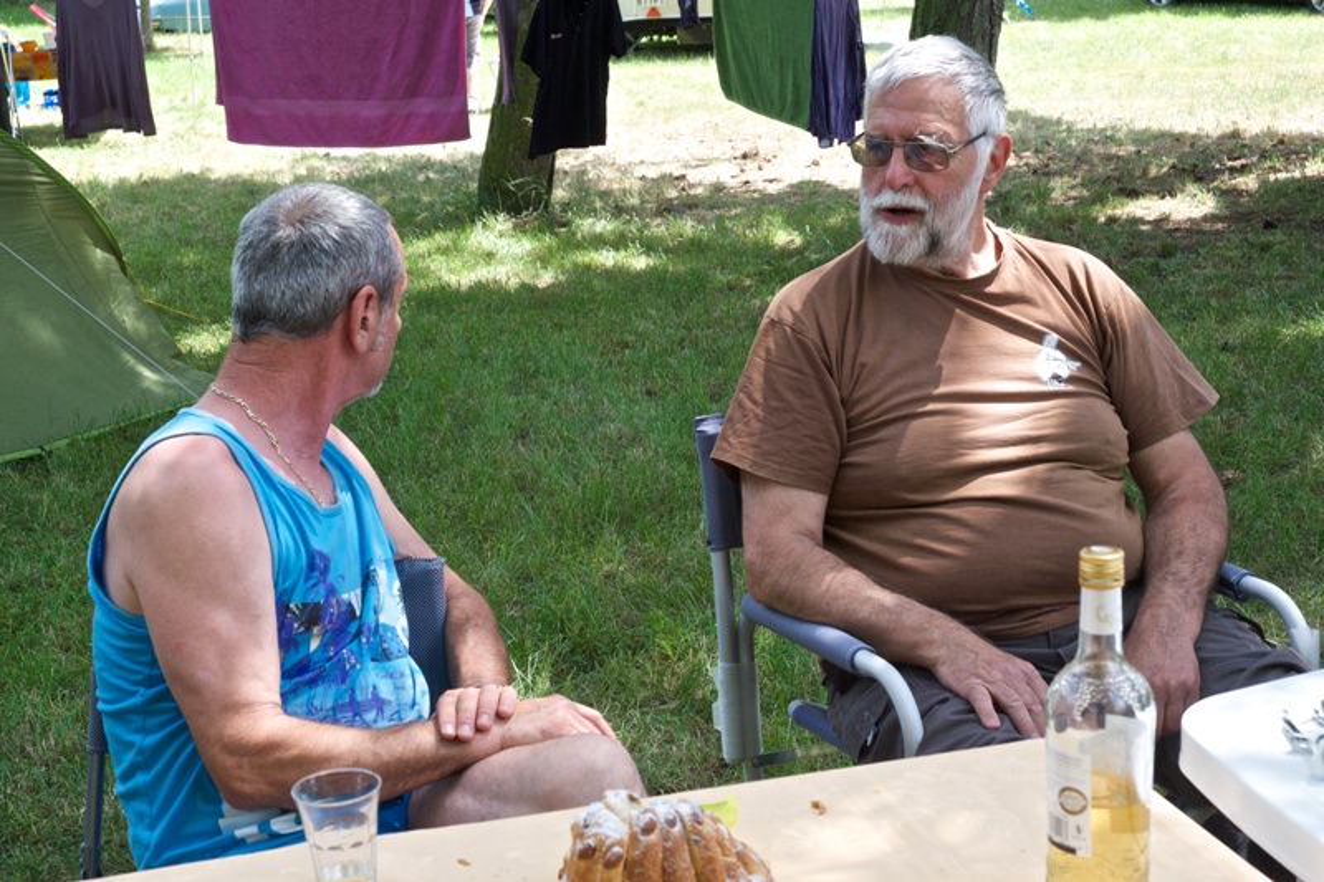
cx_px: 662
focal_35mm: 56
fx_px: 2059
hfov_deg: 35.6
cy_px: 441
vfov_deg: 24.2
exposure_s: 1/400
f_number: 8
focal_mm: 37.4
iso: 2000
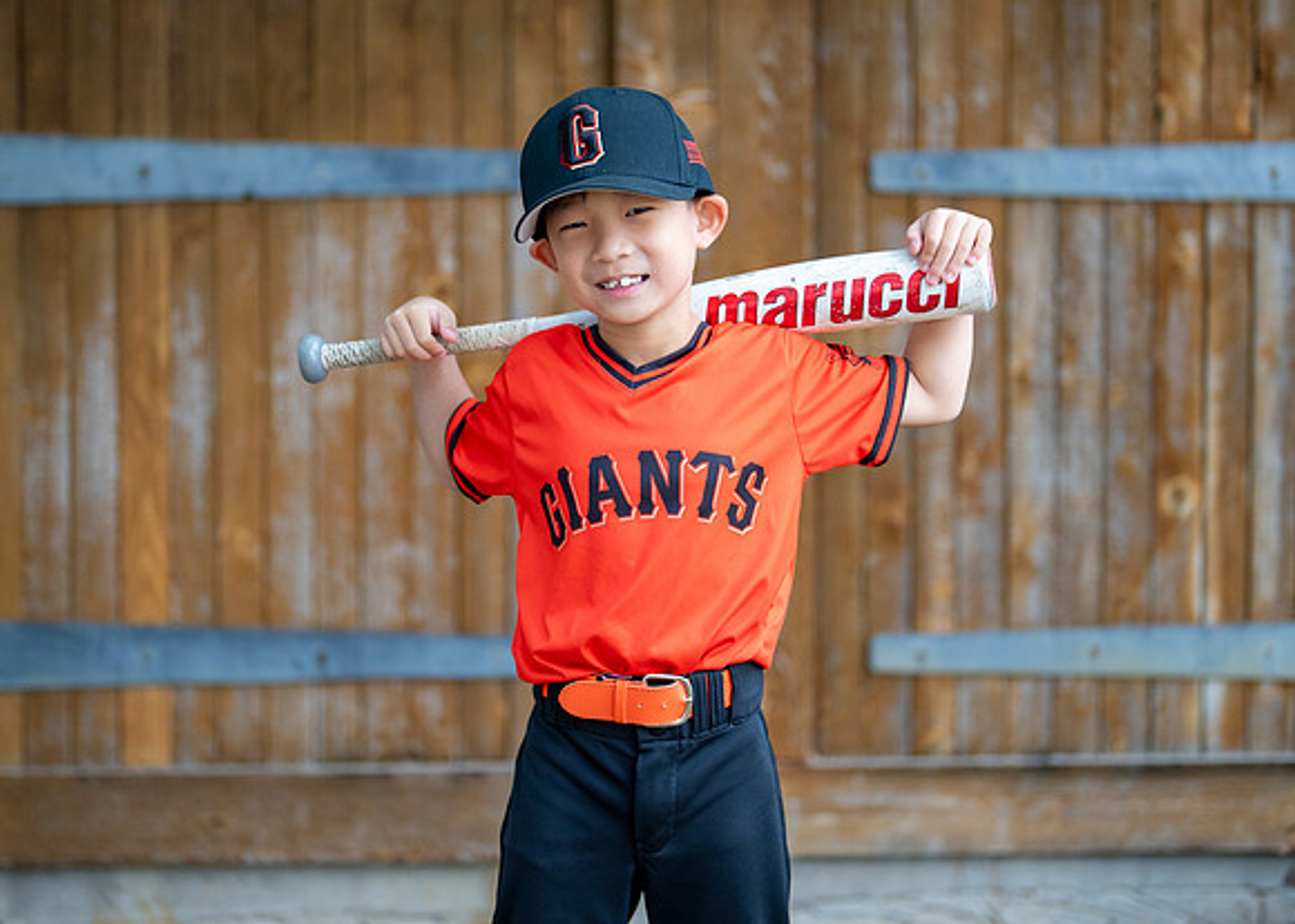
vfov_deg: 20.9
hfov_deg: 29.0
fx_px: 2505
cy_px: 381
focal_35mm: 68
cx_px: 614
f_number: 1.2
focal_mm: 50
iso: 500
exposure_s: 1/640
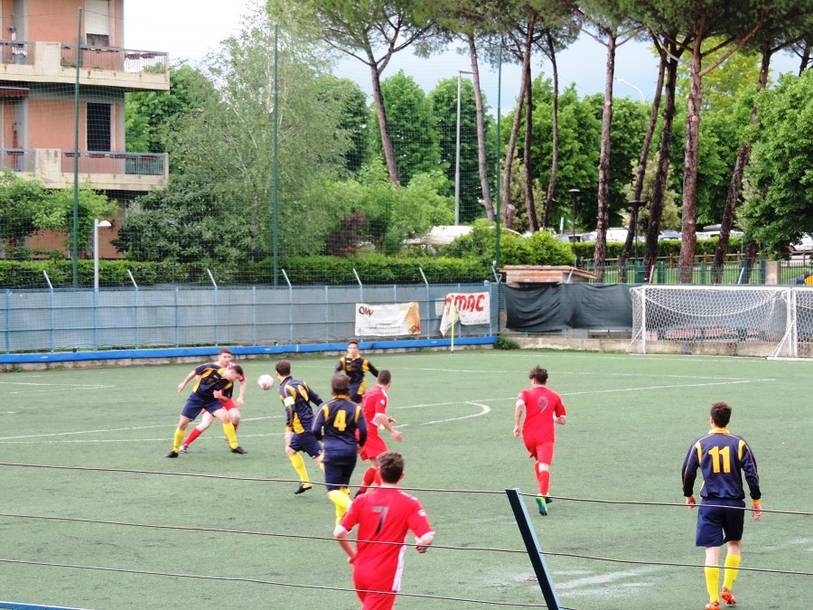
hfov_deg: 16.4
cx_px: 406
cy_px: 305
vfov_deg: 12.3
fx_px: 2818
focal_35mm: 120
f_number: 4.2
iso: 125
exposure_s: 1/100
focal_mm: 21.4
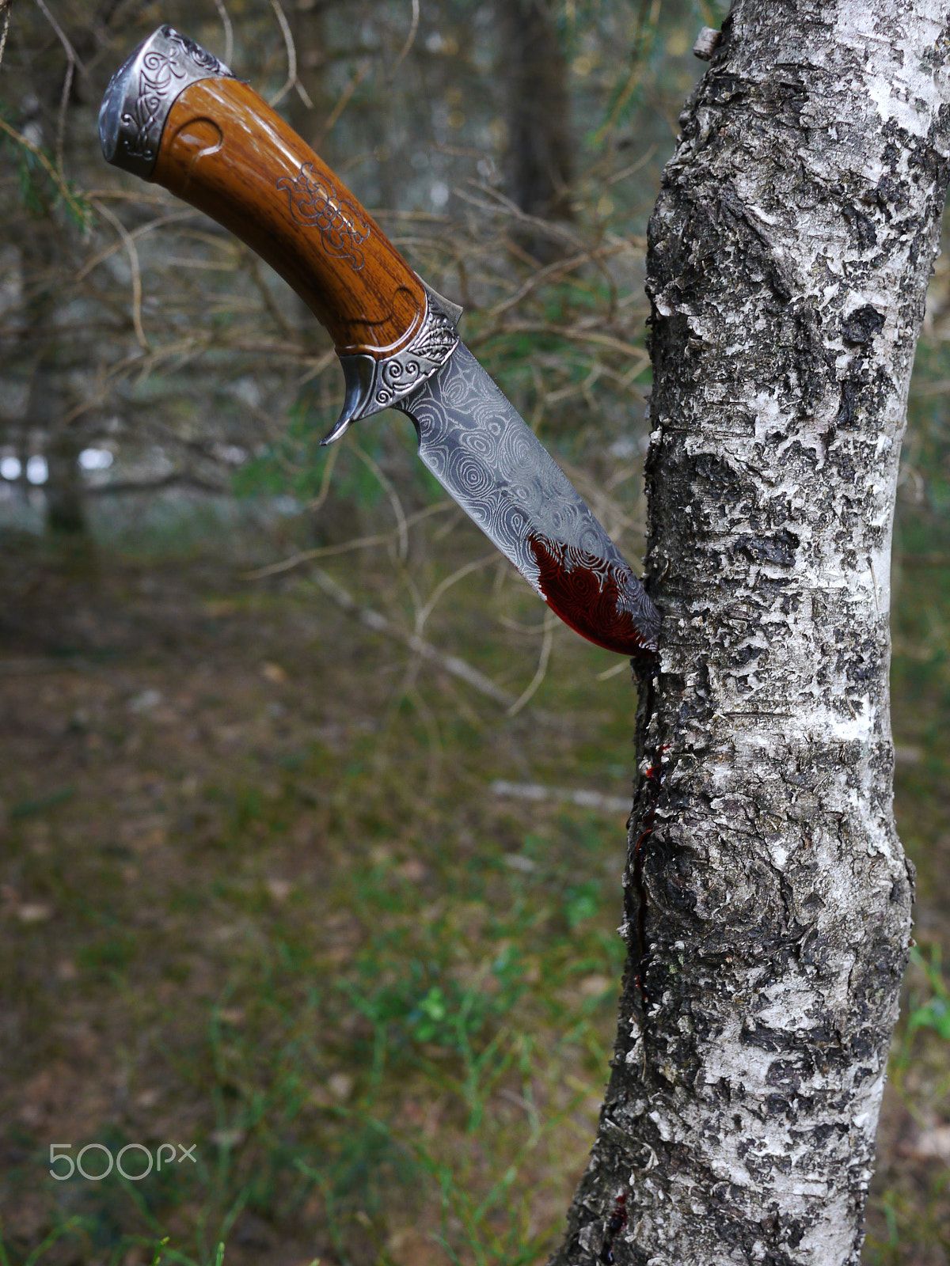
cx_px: 475
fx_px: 1464
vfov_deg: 46.8
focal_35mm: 40
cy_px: 633
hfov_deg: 36.0
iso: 400
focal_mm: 20
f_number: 3.5
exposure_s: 1/60
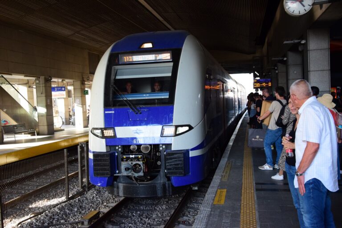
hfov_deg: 43.6
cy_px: 114
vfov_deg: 29.9
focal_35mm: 45
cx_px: 171
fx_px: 427
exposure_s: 1/250
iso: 2000
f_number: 8
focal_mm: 30
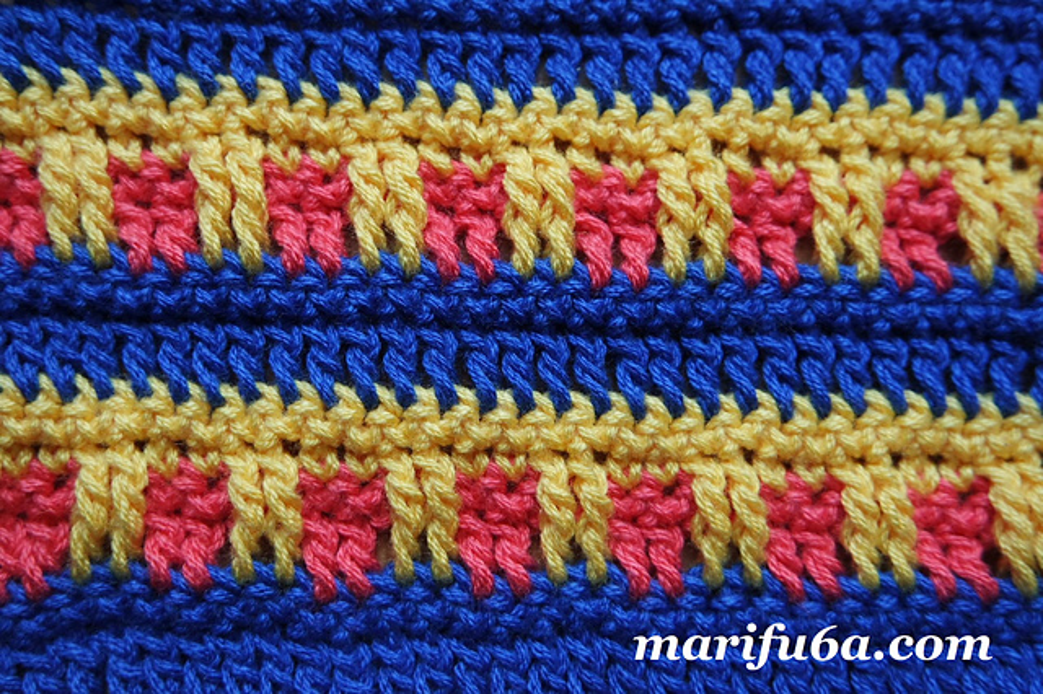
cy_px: 347
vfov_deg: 28.6
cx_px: 522
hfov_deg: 41.9
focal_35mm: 47
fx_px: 1361
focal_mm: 31
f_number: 4.5
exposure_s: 1/60
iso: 400
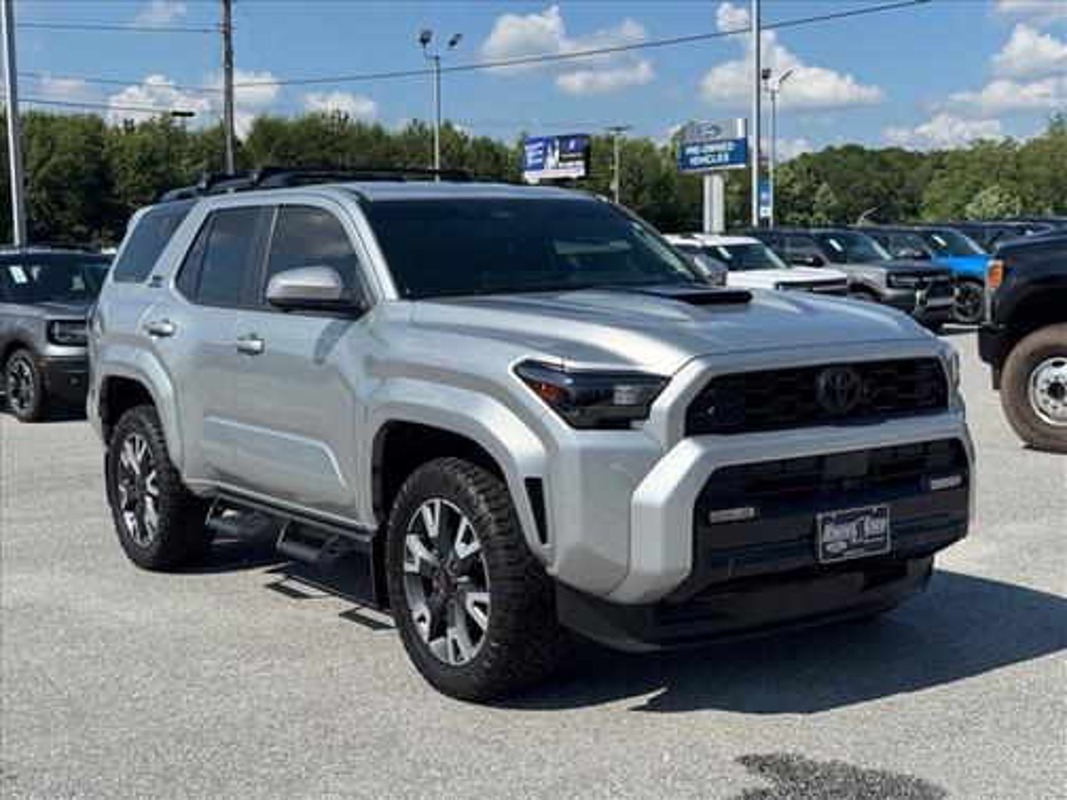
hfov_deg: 39.7
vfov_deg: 30.3
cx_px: 534
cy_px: 400
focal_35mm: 48
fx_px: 1480
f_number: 1.78
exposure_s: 1/5848
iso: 64
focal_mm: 6.76
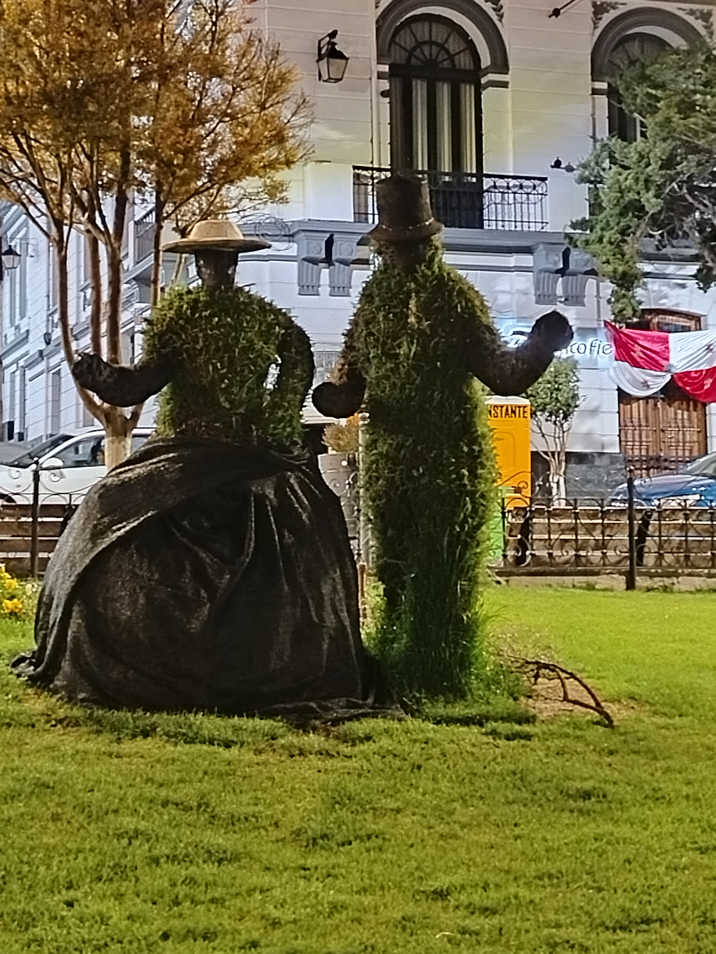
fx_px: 1710
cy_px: 365
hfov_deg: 23.6
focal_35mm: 62
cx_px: 293
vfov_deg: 31.1
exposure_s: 1/20
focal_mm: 5.25
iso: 1826
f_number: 1.75
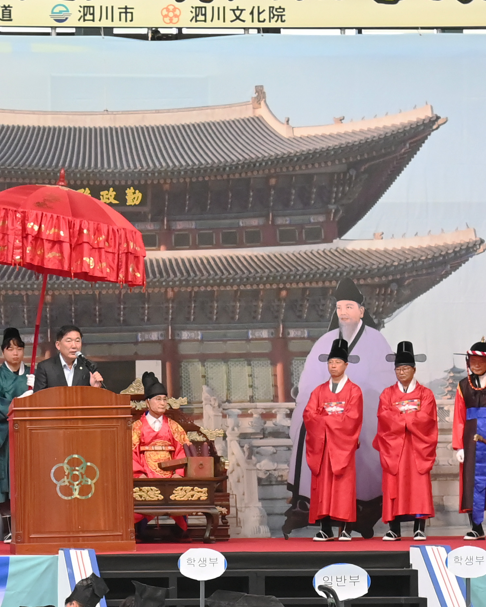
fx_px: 3290
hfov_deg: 8.4
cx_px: 102
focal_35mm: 183
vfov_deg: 10.5
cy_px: 542
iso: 4000
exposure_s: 1/250
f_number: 6.3
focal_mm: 65
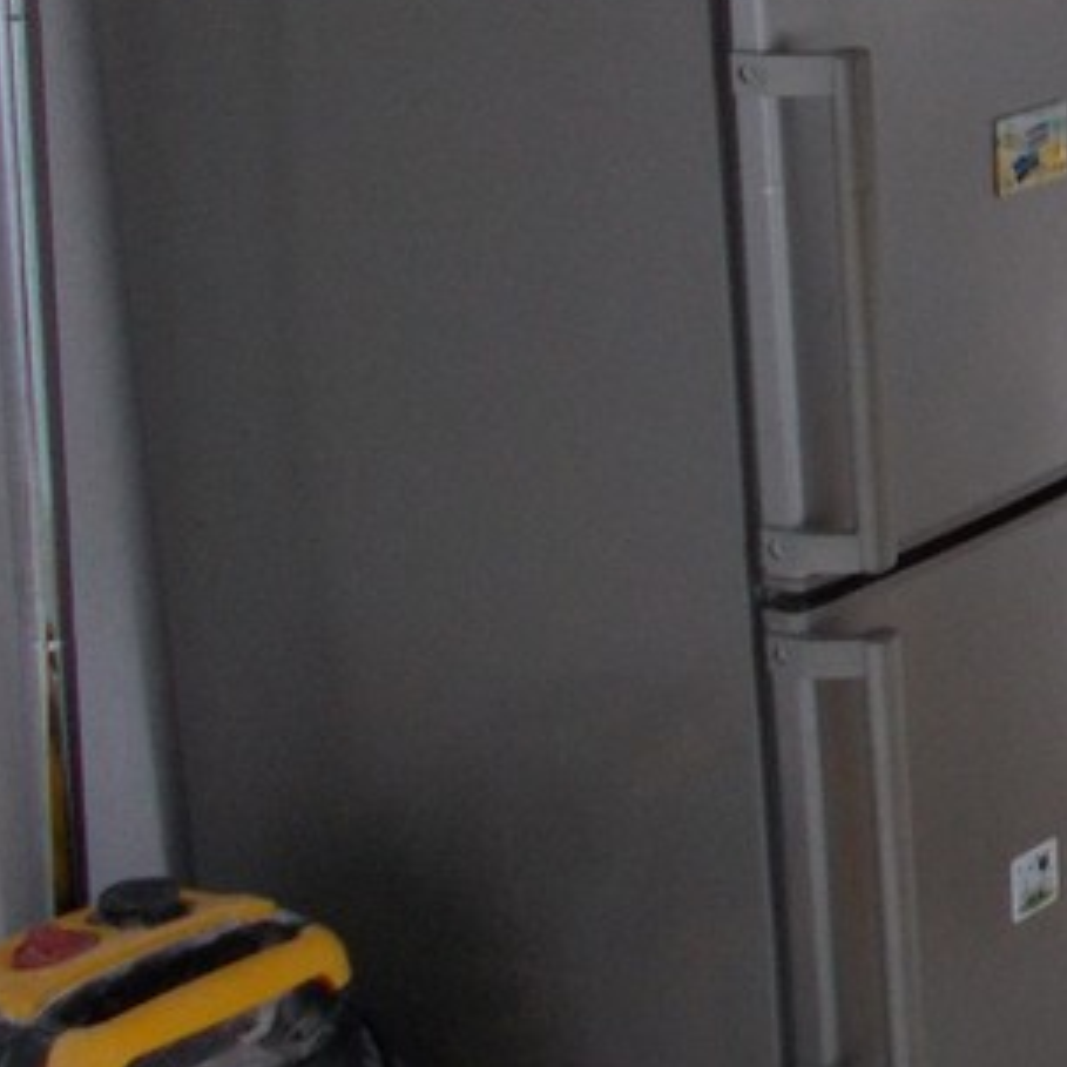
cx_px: 1673
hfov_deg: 17.0
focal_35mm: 91
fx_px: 3173
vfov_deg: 18.9
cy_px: 180
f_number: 3.2
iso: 180
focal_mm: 4.6
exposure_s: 1/25
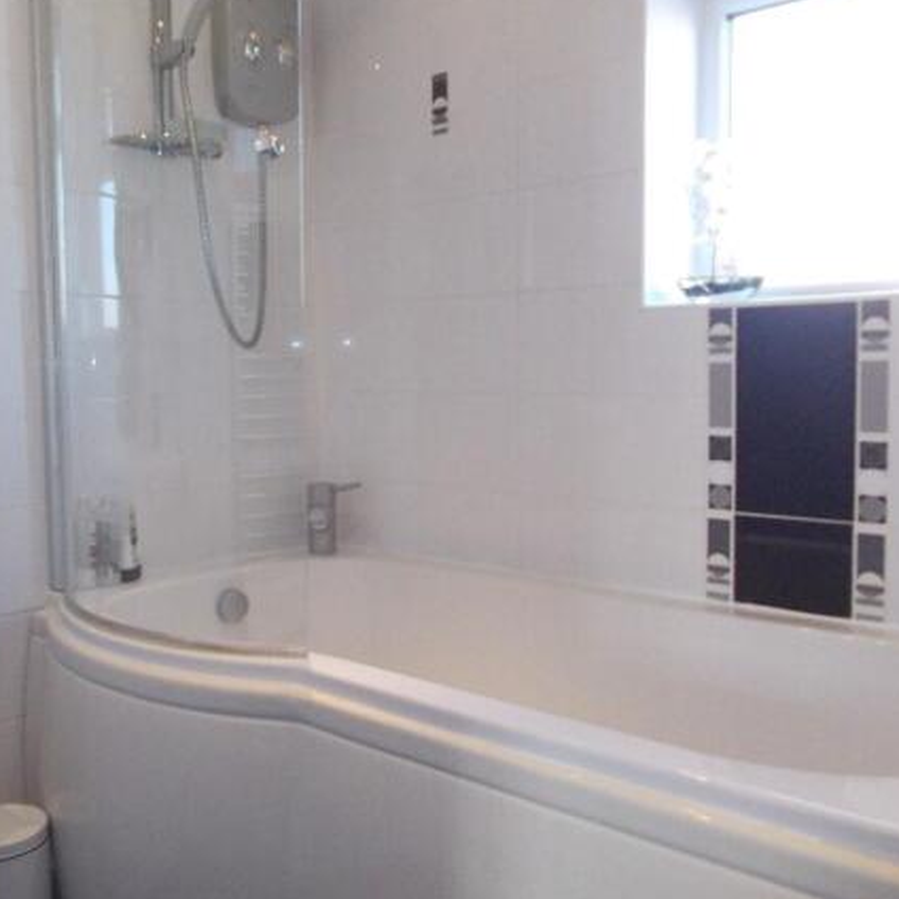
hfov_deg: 48.1
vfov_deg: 48.5
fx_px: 999
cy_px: 448
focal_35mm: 34
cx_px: 357
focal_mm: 4
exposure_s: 1/60
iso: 320
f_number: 2.7
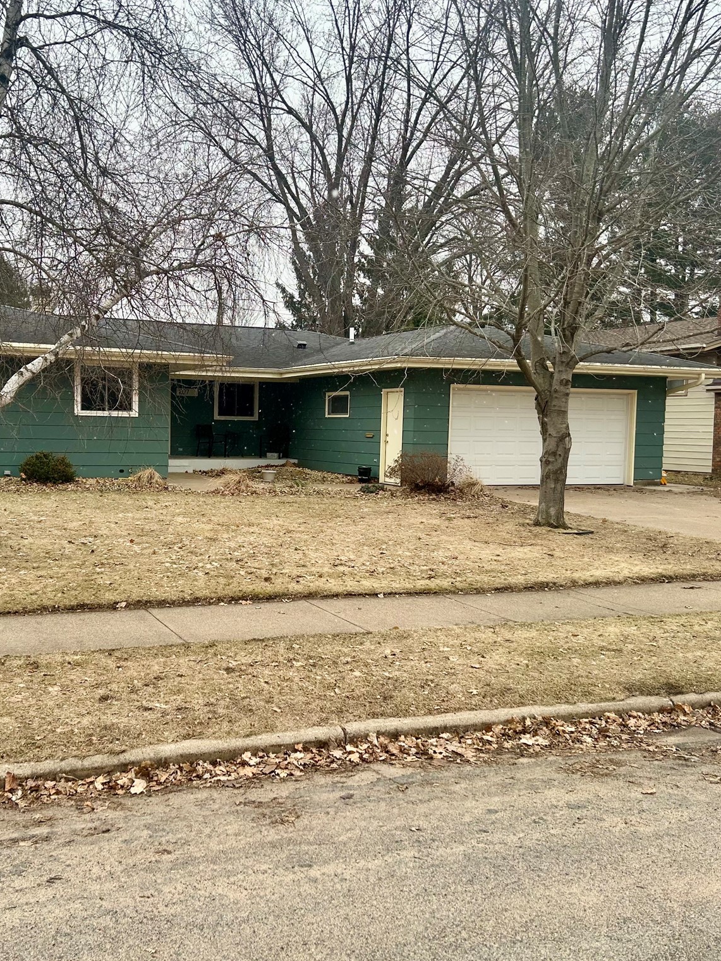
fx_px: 972
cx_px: 252
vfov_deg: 52.6
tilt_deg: -5.7
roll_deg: -0.9
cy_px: 478
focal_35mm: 35
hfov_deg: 40.3
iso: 40
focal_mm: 5.7
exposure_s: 1/177
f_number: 1.5
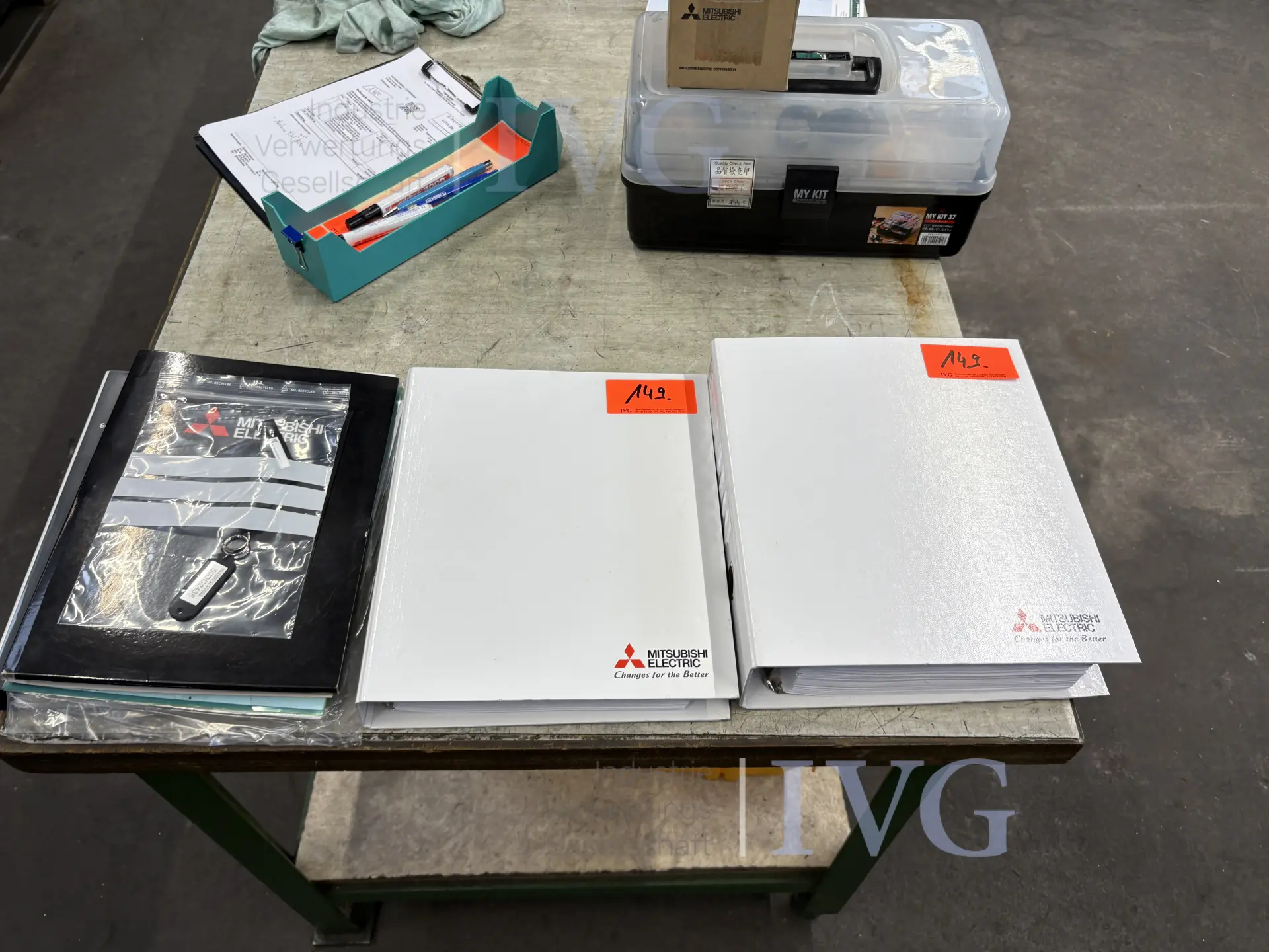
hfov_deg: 67.3
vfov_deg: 53.1
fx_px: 953
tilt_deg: -51.6
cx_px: 634
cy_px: 476
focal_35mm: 26
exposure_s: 1/126
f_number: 1.6
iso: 32
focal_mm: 5.96
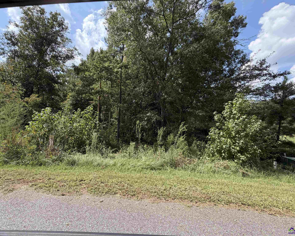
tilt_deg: +1.7
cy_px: 115
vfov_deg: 84.0
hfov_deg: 96.6
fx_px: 131
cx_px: 137
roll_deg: -3.5
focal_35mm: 15
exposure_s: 1/625
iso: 40
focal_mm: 2.22
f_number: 2.2
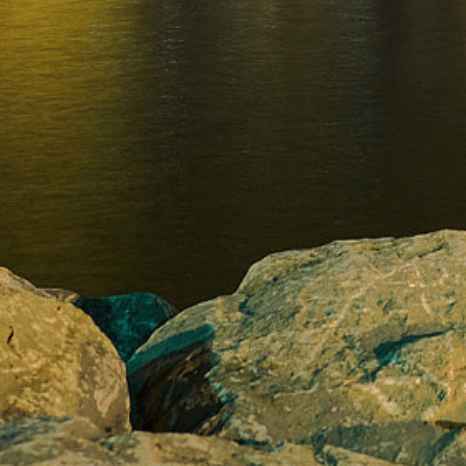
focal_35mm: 121
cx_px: 891
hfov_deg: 12.8
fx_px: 1843
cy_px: -264
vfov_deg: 13.5
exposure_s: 30
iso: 320
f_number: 5.6
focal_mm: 25
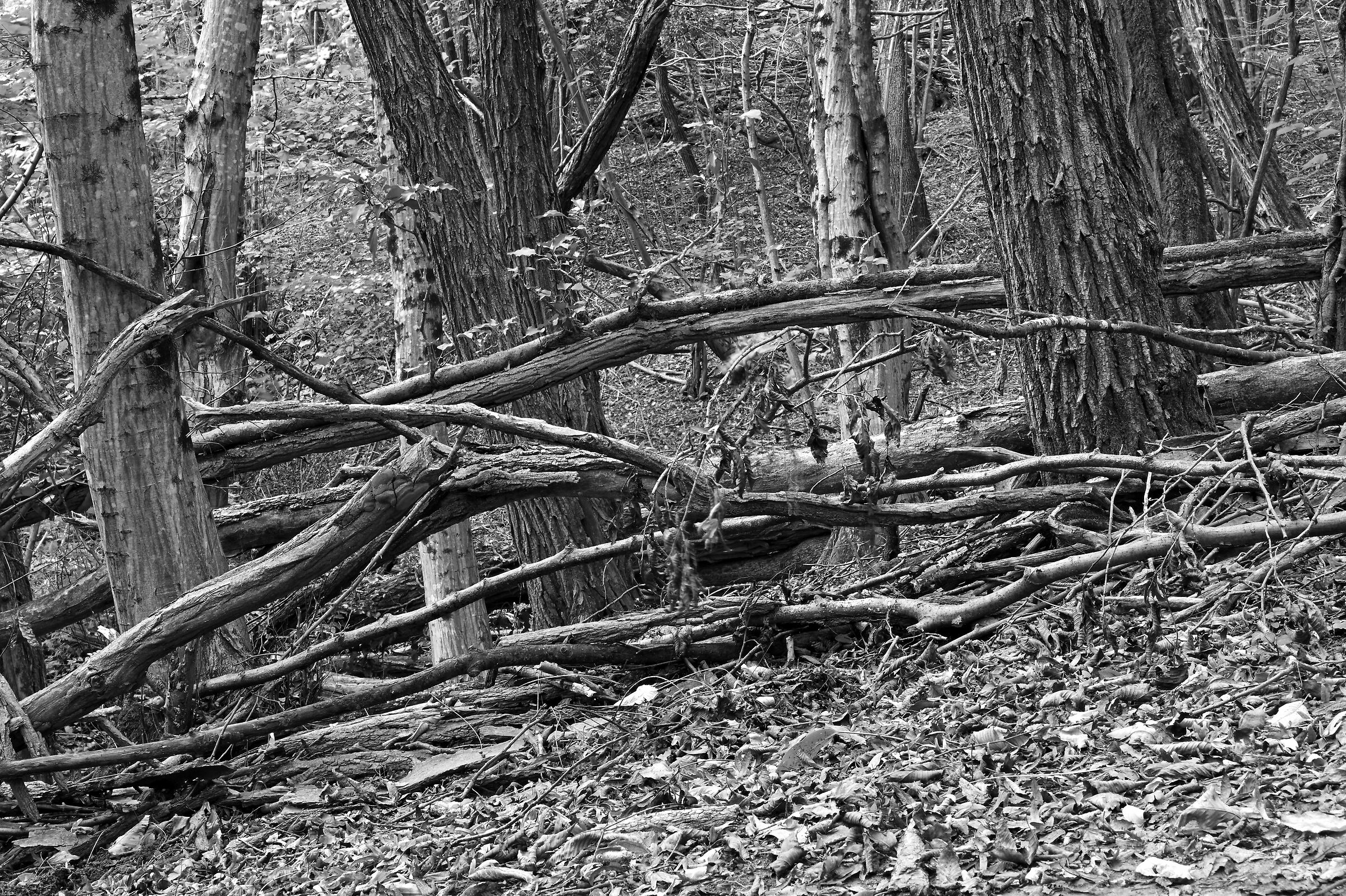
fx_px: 1943
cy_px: 448
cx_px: 673
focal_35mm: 52
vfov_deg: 26.0
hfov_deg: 38.2
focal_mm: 52
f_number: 22
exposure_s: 20
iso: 100
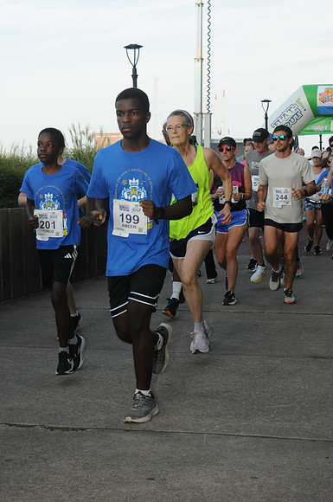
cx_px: 166
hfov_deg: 18.9
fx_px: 1002
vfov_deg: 28.1
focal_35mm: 72
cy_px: 251
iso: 800
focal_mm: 48
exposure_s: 1/250
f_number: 14
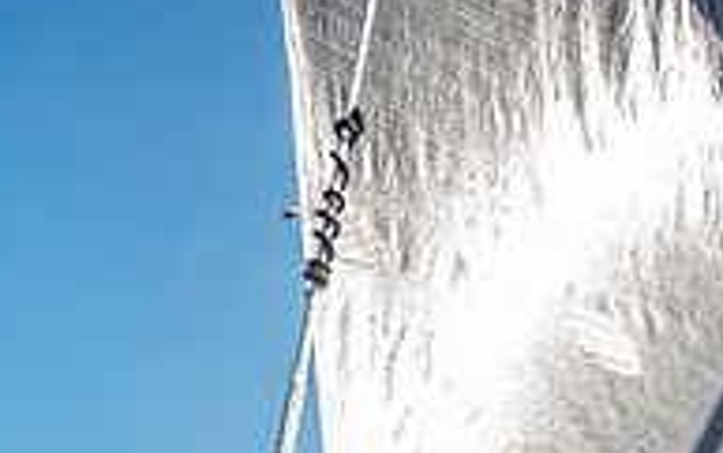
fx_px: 966
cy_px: 706
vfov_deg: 21.5
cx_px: 82
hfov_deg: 38.4
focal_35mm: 49
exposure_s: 1/1600
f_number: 5
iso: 320
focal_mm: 16
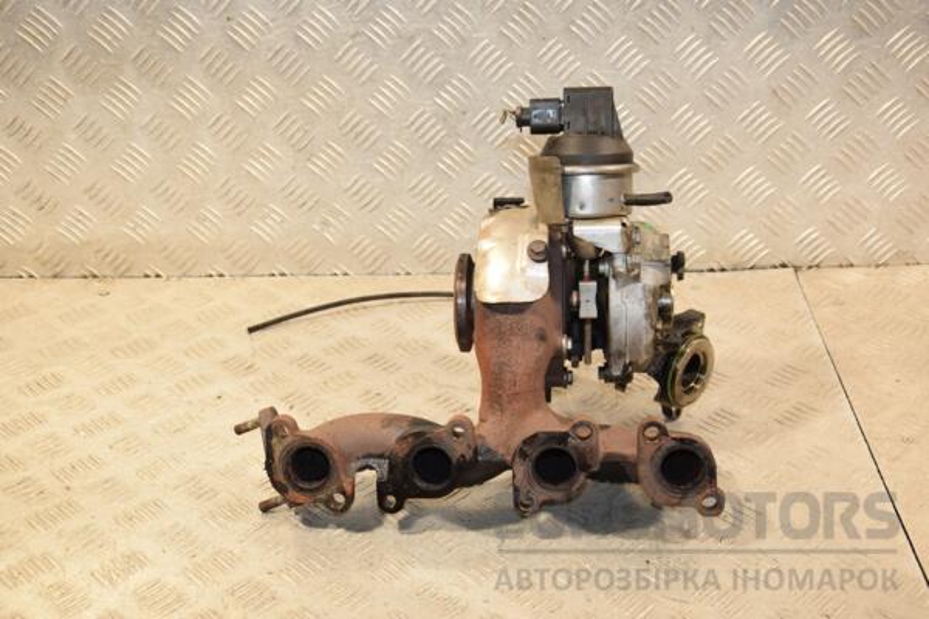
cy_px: 310
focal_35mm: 52
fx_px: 1355
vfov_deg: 25.8
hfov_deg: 37.9
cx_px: 464
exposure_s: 1/200
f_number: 5.6
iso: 800
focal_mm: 35
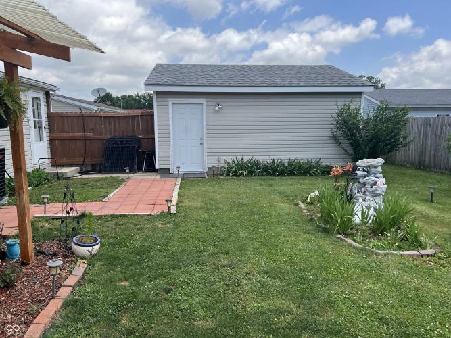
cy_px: 169
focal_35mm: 26
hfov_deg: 67.3
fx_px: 339
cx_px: 226
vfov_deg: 53.0
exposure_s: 1/2457
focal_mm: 5.7
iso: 50
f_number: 1.5
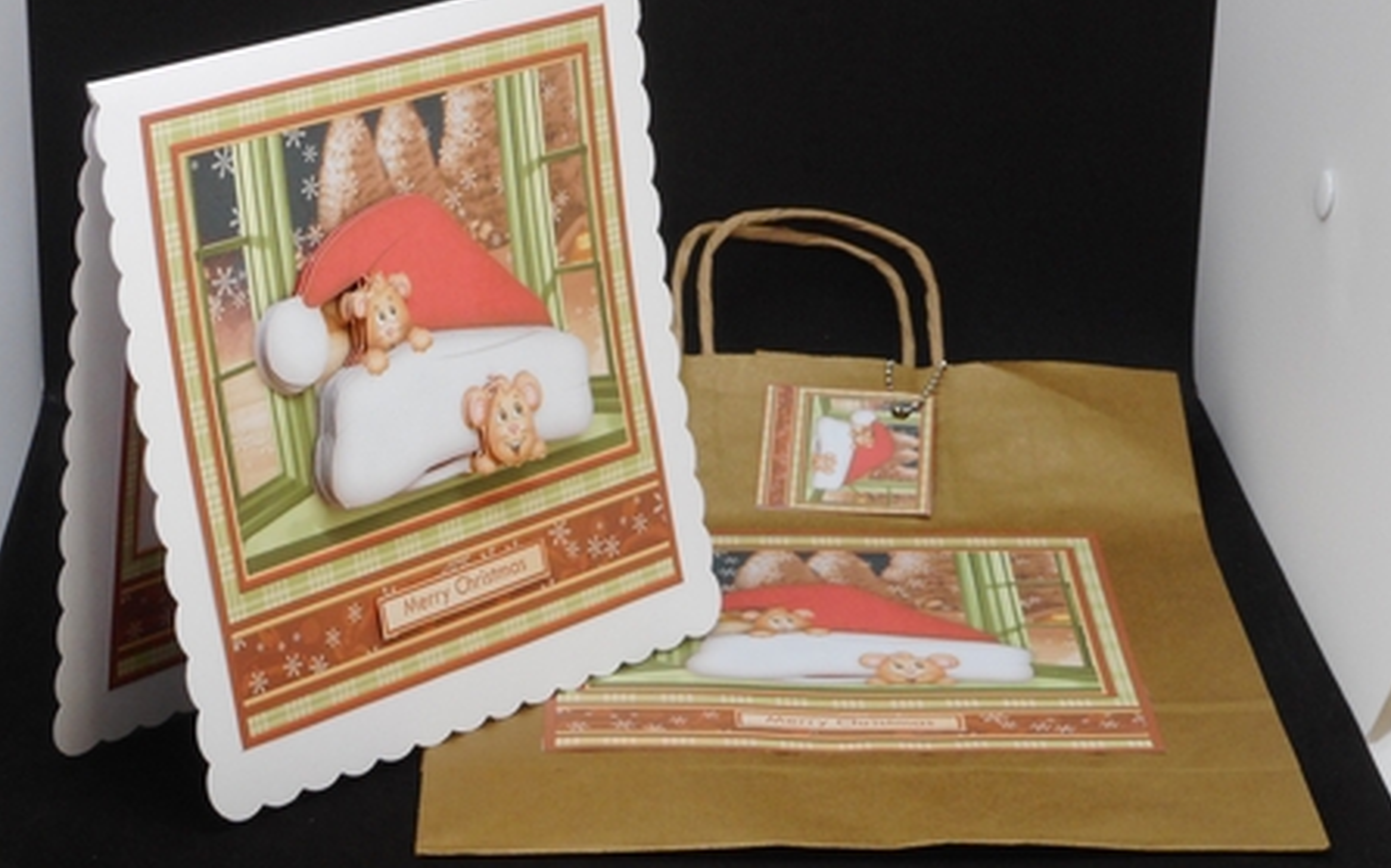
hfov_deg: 25.2
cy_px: 404
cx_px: 697
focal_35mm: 82
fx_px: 3107
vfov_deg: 15.9
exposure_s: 1/30
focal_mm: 13.8
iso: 220
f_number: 5.5
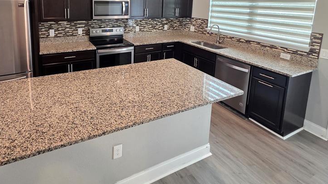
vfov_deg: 51.2
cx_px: 134
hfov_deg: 85.7
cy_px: 28
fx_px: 174
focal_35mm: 20
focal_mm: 2.2
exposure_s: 1/60
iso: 320
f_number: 1.9
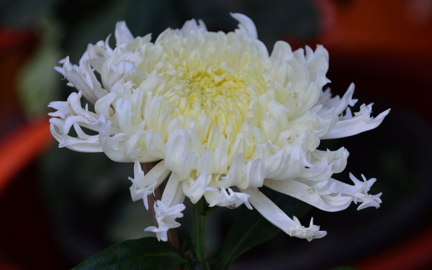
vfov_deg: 4.4
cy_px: 140
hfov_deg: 7.0
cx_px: 216
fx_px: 3515
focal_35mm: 299
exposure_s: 1/250
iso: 560
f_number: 10
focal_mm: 195
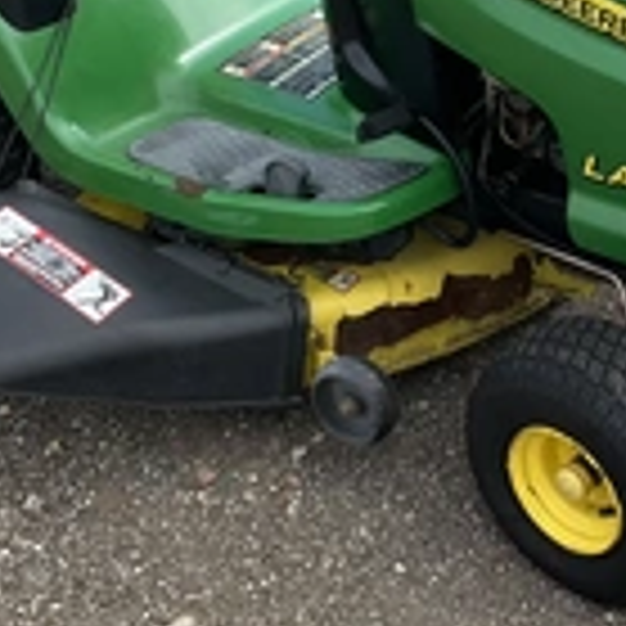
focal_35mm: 74
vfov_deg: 23.0
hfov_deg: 23.2
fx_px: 1514
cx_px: 459
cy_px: 104
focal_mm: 3
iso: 25
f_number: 1.8
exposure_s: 1/728
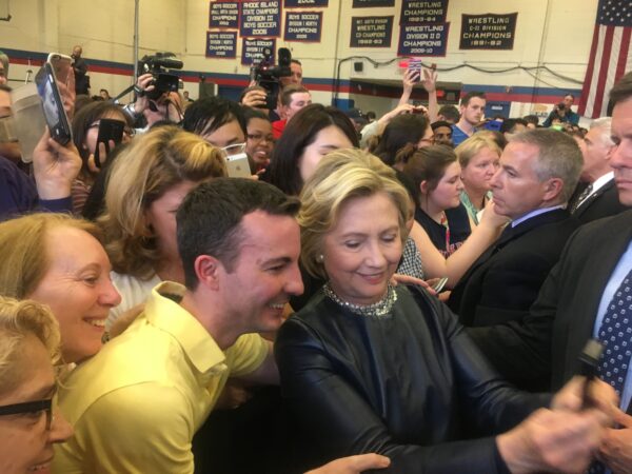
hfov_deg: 61.7
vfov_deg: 48.2
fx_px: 529
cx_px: 316
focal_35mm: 29
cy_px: 237
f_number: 2.2
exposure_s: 1/30
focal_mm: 4.15
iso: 160
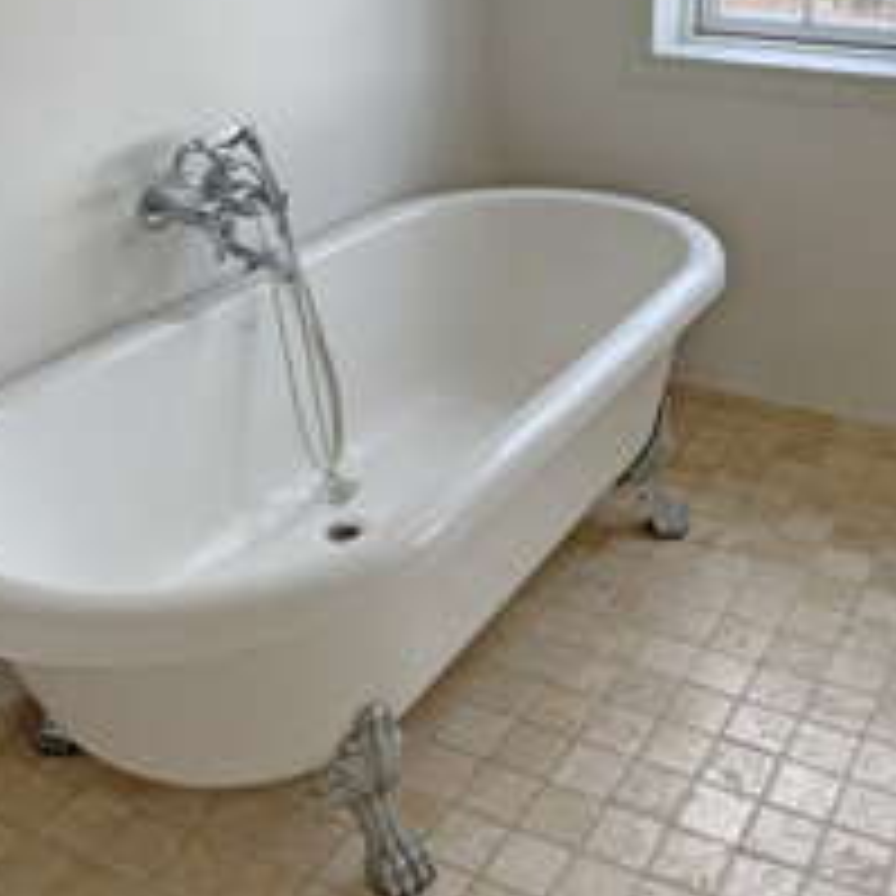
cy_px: 342
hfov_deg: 38.8
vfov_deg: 38.9
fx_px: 1259
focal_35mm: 43
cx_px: 592
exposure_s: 1/121
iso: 64
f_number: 1.8
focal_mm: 4.25
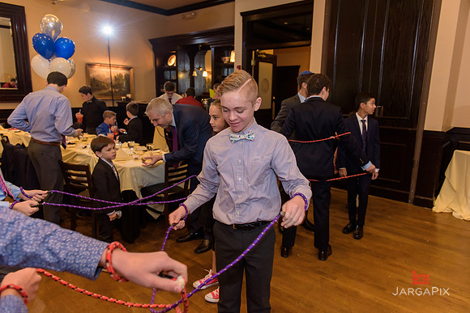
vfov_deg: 53.2
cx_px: 235
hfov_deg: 73.7
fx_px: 313
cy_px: 156
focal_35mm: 24
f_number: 3.2
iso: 1250
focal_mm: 24
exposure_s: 1/125
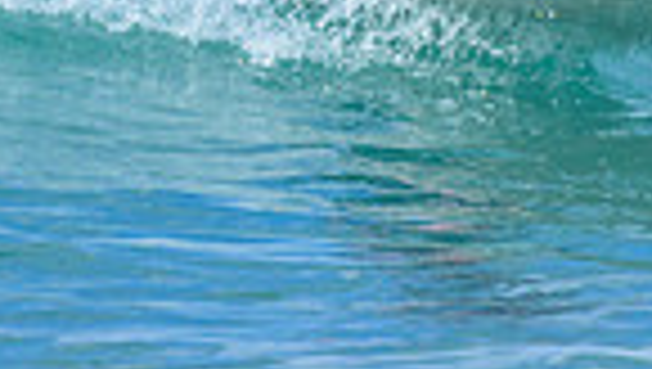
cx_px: 322
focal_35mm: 4609
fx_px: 79785
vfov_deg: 0.3
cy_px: -311
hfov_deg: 0.5
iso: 280
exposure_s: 1/2000
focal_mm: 800
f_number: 6.3
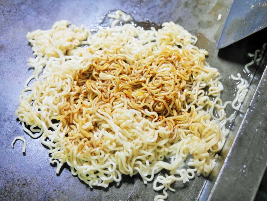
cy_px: 100
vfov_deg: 24.4
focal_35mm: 60
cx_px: 134
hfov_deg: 32.2
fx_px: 463
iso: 2000
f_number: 4.4
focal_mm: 30
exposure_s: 1/60
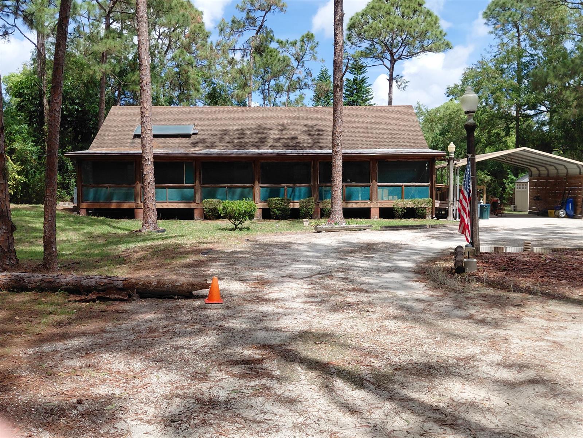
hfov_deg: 69.4
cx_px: 292
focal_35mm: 25
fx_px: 421
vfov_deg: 54.9
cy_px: 219
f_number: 1.8
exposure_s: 1/1571
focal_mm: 4.69
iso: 50
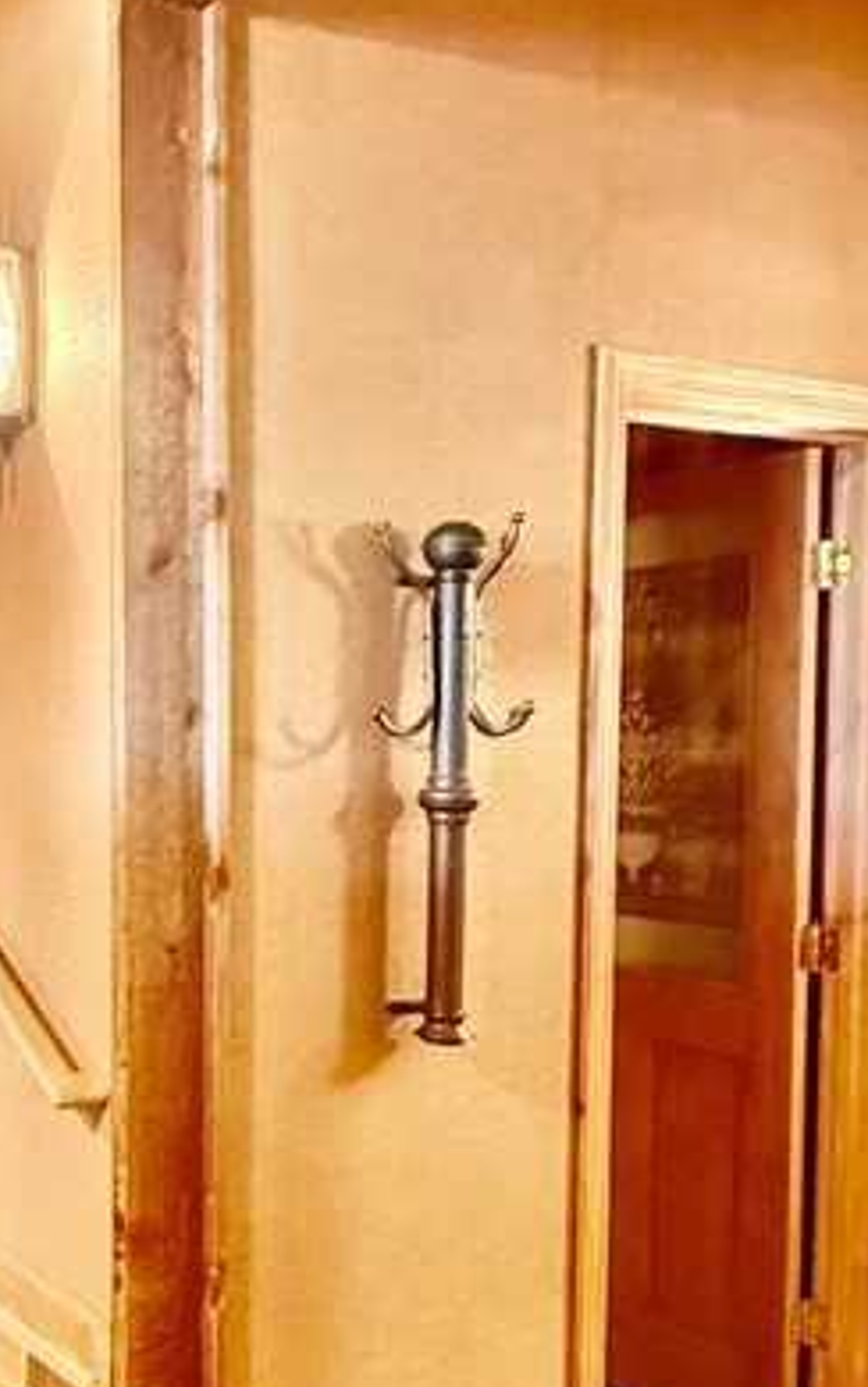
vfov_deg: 50.1
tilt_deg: -2.3
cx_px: -149
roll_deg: +0.2
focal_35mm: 39
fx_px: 1475
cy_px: 811
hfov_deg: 28.8
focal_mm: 2.22
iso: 1250
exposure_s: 1/40
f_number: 2.2
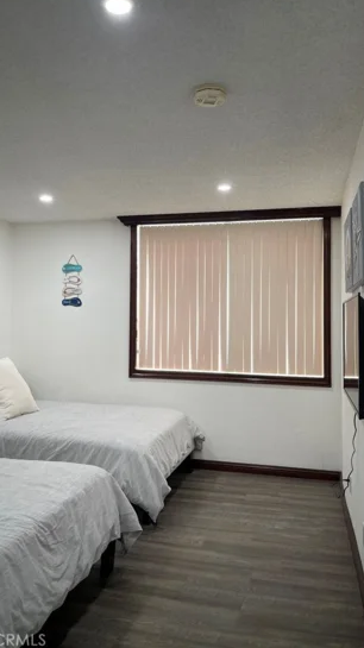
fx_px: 481
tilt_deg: +2.2
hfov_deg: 41.4
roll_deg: +0.2
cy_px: 316
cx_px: 174
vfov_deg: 67.9
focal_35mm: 28
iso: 64
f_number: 1.6
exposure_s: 1/60
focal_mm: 5.1
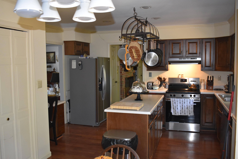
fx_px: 218
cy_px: 80
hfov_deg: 57.2
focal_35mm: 33
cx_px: 119
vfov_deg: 40.0
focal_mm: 22
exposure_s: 1/60
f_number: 3.8
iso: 2000
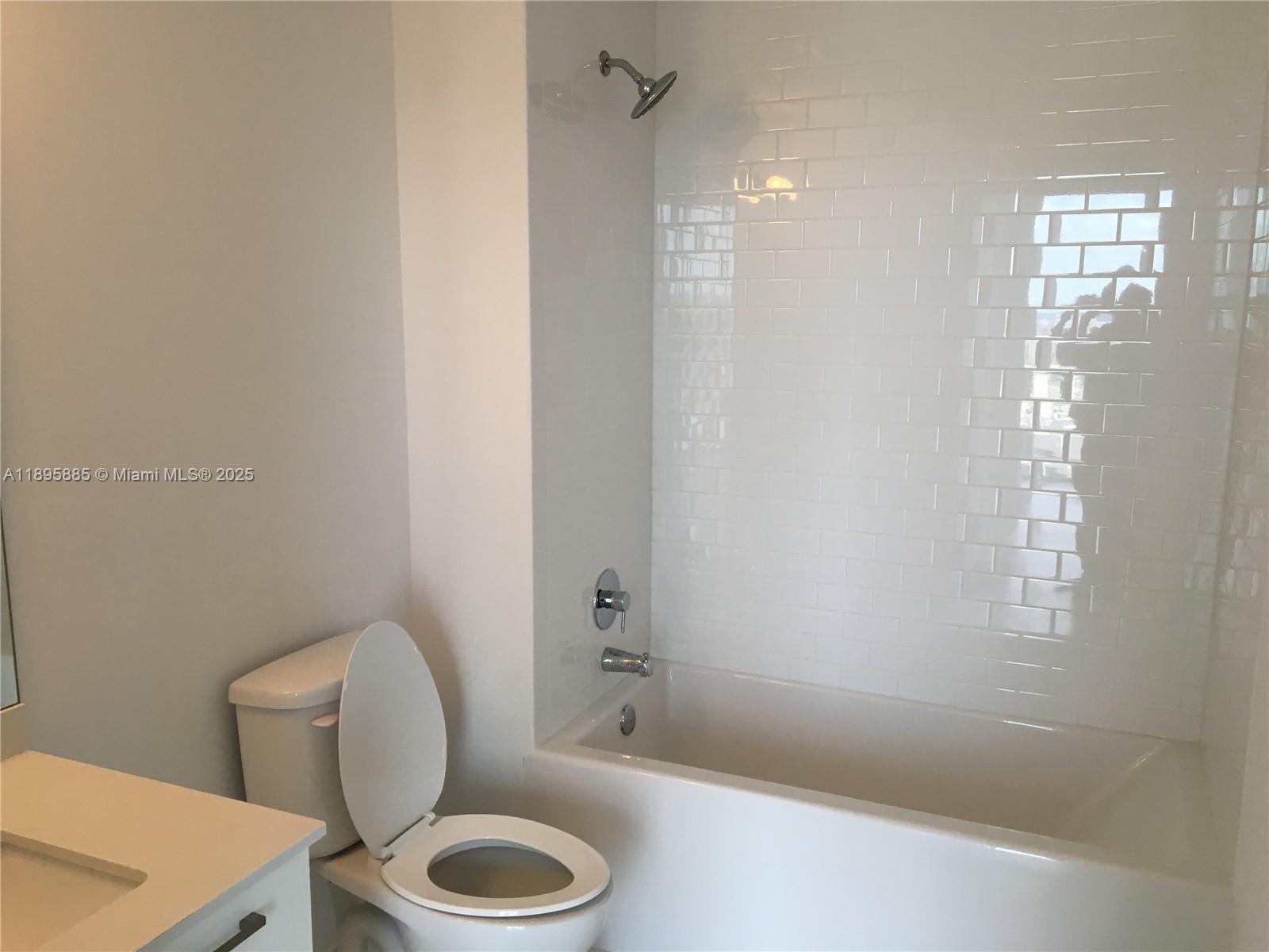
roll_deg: +0.1
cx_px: 634
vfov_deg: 48.2
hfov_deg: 61.7
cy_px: 476
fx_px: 1063
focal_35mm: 29
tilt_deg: -10.6
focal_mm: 4.15
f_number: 2.2
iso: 25
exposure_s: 1/30
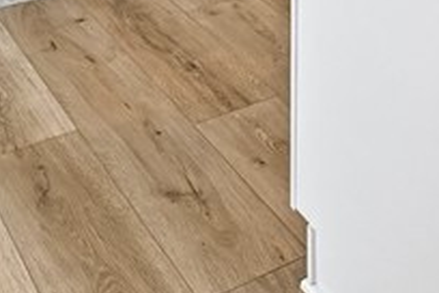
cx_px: 579
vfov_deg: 12.4
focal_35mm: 85
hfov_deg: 21.5
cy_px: -428
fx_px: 1036
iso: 800
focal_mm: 16
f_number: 6.3
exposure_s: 1/250
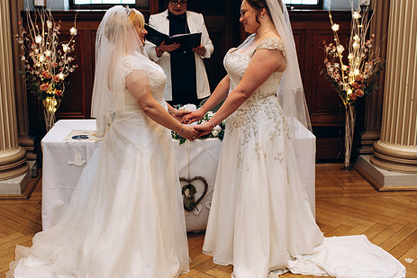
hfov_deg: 38.9
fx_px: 591
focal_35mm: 51
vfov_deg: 26.5
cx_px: 203
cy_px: 134
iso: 250
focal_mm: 35
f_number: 2.8
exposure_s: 1/100
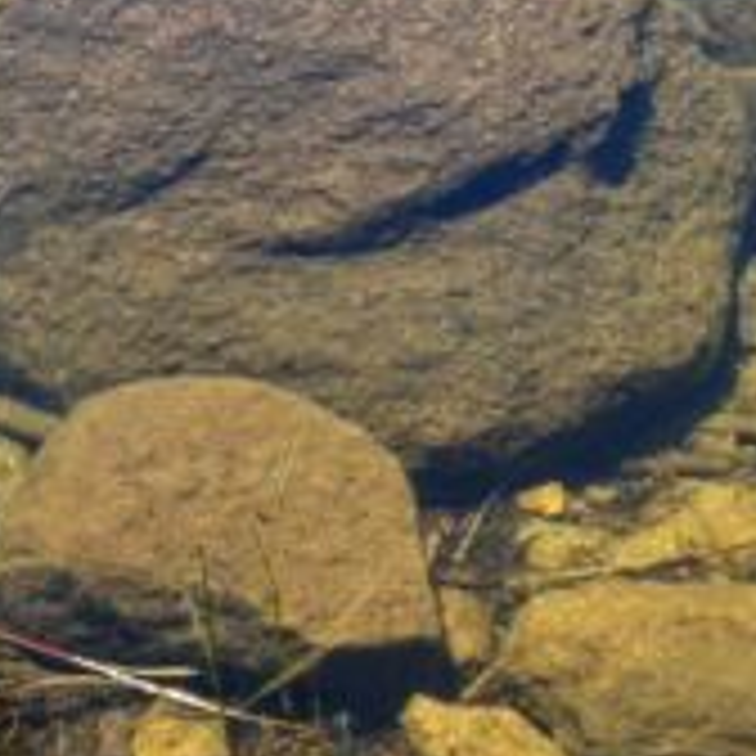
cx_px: 549
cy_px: 169
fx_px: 3830
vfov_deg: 11.2
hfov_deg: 11.3
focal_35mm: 155
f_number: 16
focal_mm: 32
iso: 200
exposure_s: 1/50
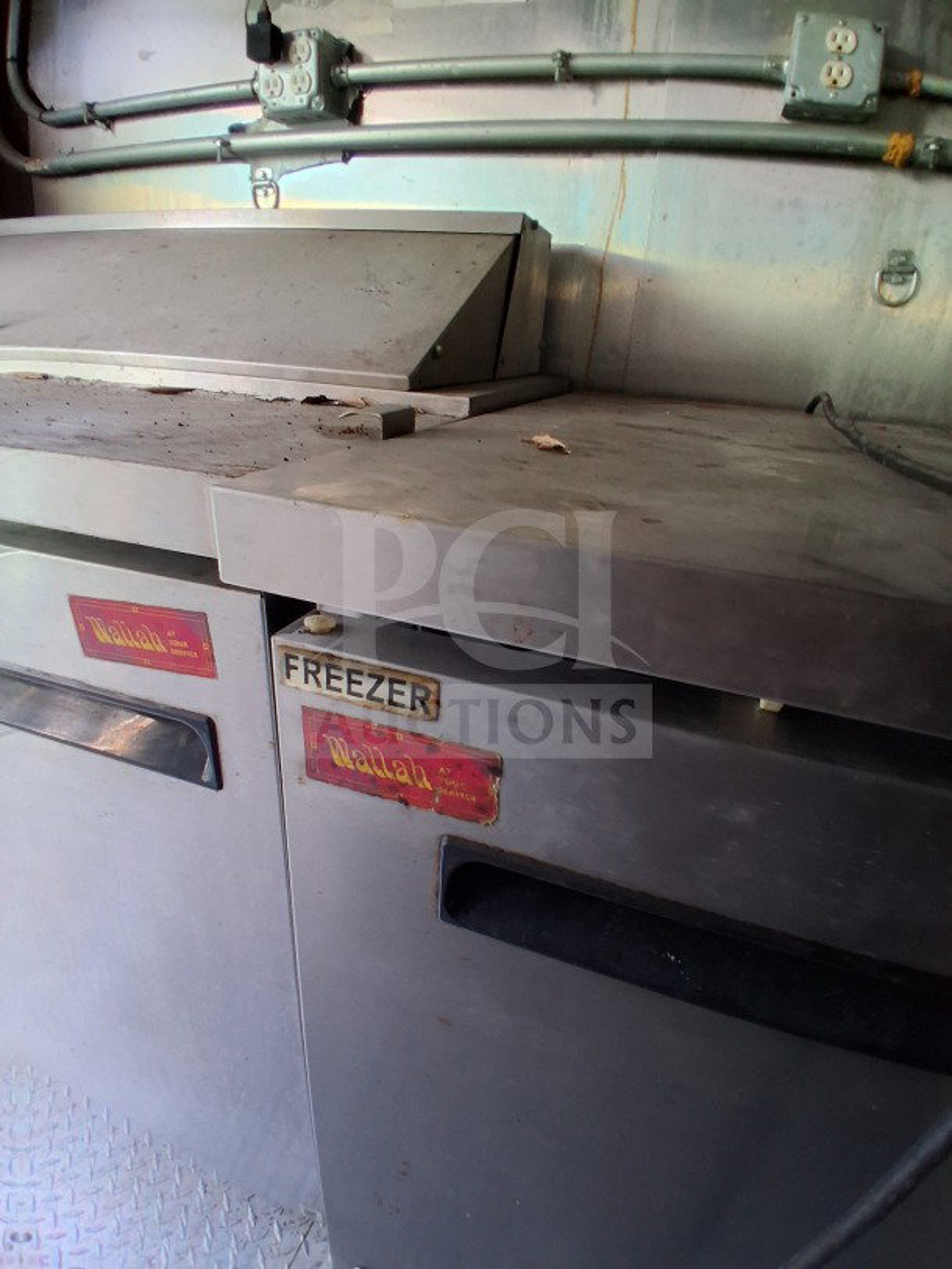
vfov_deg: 91.0
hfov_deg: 74.7
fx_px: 623
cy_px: 634
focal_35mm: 17
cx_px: 476
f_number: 2.2
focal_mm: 1.4
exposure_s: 1/40
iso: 125
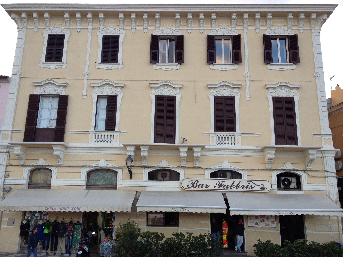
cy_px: 128
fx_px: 347
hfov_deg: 52.6
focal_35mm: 35
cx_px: 172
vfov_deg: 40.7
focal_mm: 4.28
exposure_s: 1/120
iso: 80
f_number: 2.4
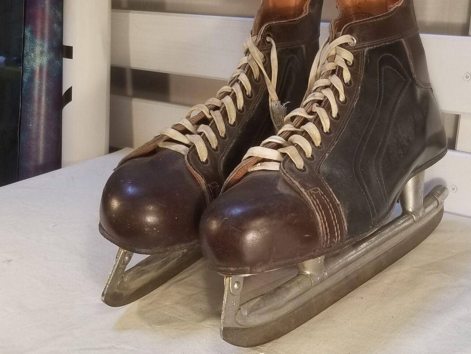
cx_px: 289
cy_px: 167
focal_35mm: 40
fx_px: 544
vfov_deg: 35.9
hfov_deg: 46.5
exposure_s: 1/100
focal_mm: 4.25
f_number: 1.7
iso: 100
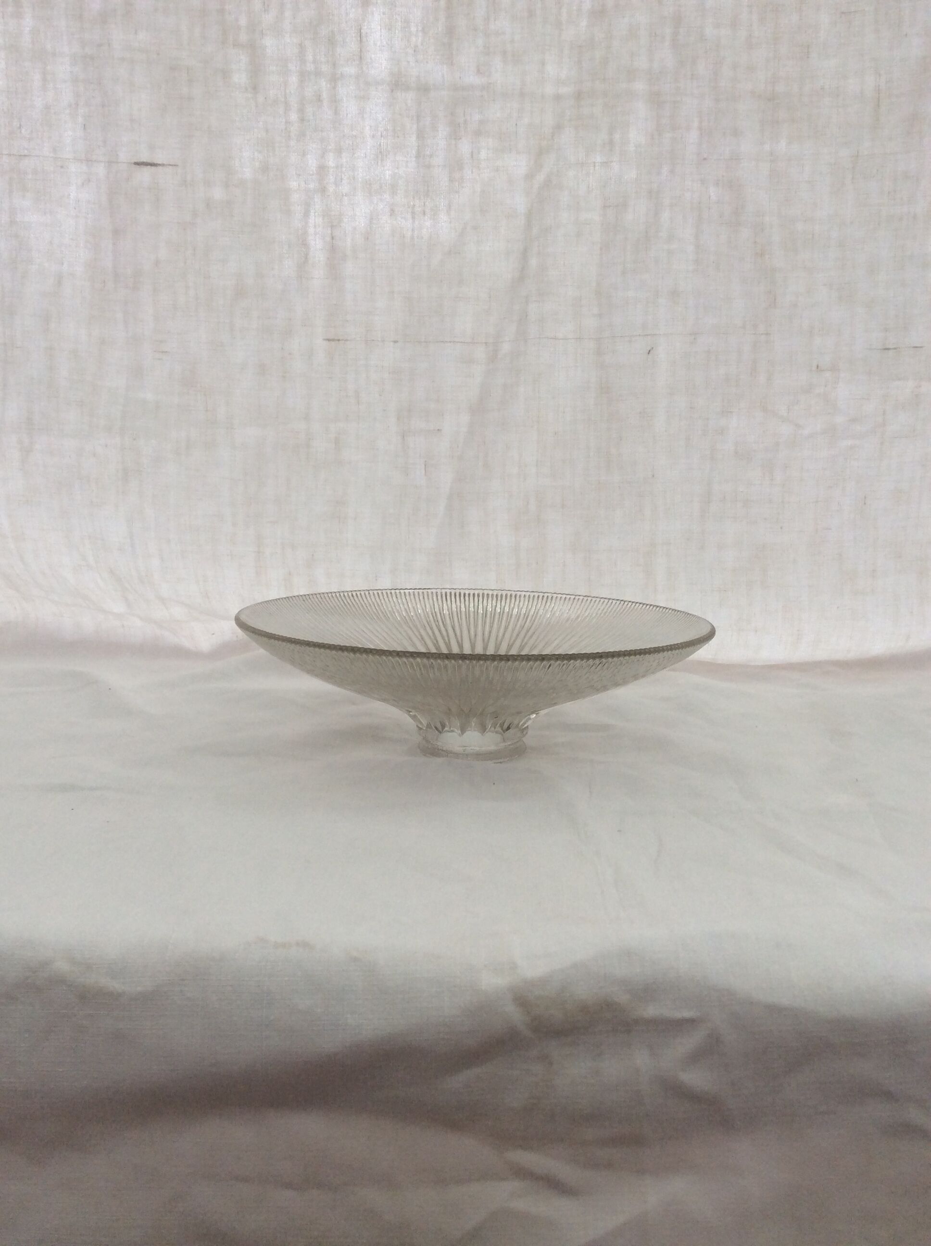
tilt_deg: -9.1
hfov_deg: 44.1
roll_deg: -0.2
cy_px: 623
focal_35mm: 32
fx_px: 1151
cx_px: 466
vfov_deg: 56.9
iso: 32
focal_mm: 3.3
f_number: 2.4
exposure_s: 1/50
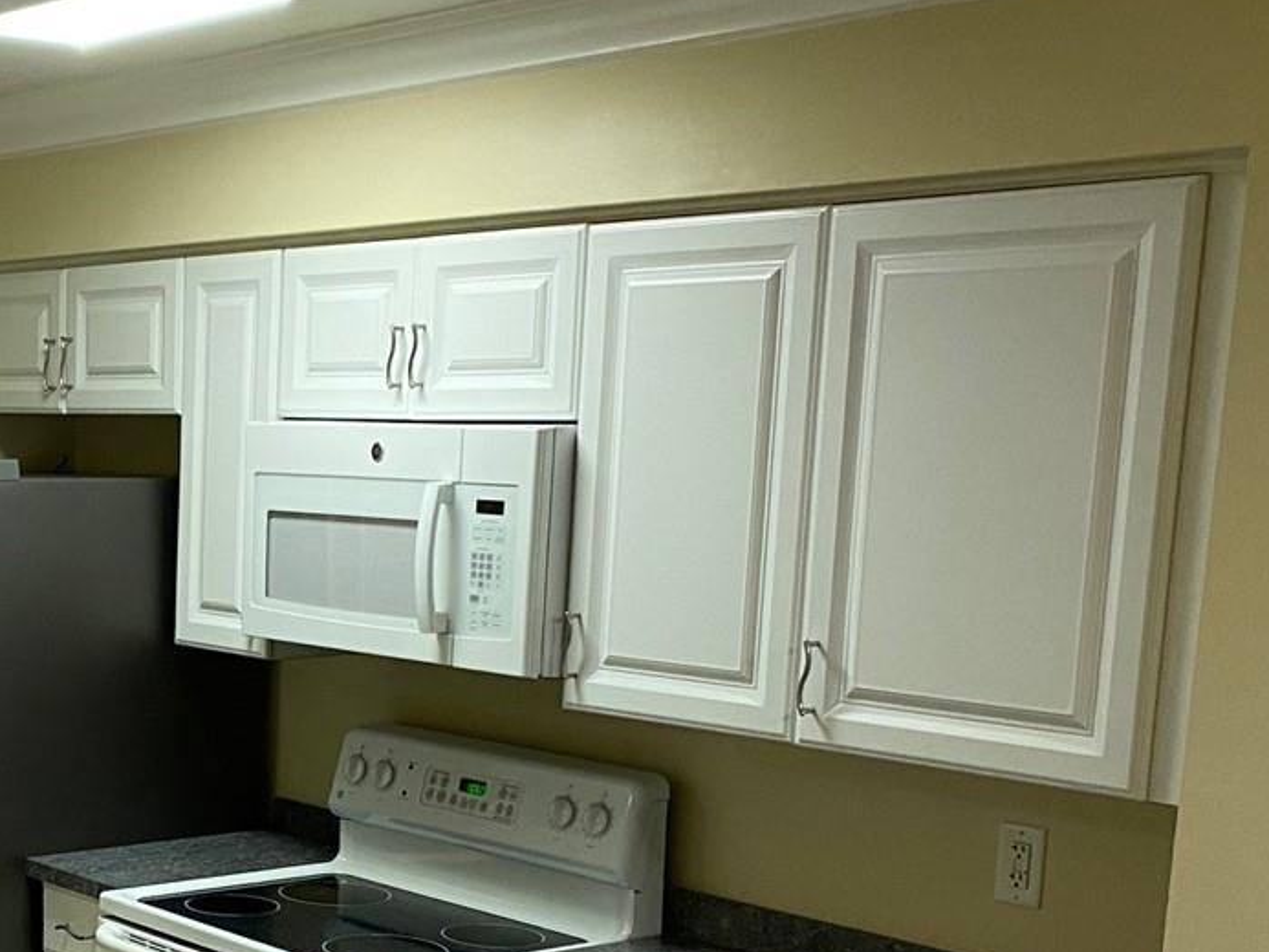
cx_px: 27
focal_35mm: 60
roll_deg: -0.6
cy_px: 846
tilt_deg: -11.1
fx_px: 2200
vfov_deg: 23.8
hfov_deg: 30.2
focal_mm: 4.25
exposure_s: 1/60
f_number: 1.8
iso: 125
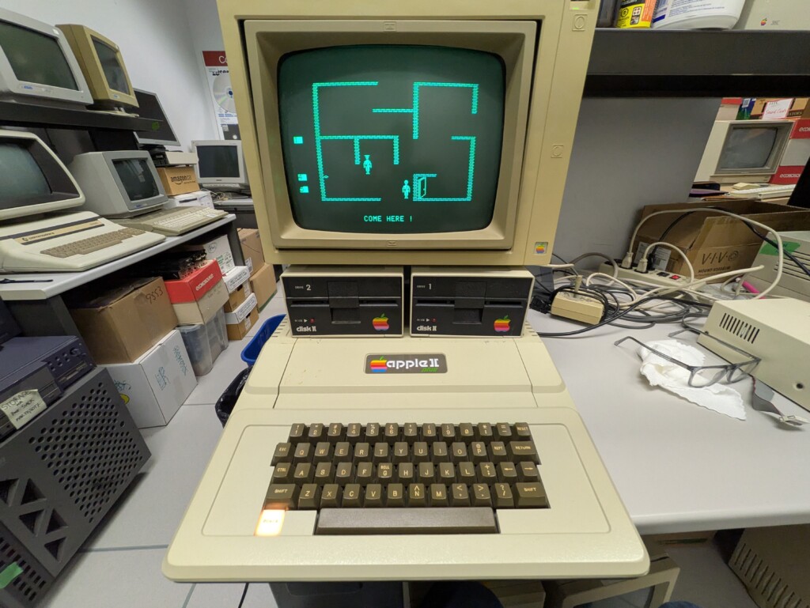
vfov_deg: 85.7
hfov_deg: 102.0
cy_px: 304
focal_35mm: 14
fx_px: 328
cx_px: 405
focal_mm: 1.83
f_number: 2.2
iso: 466
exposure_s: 1/120
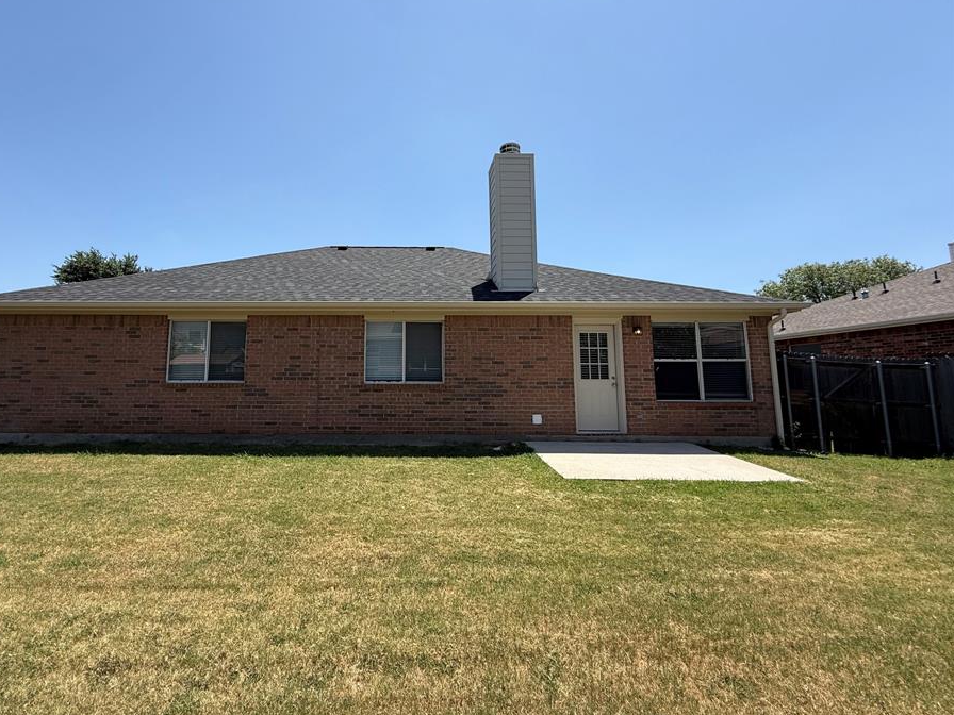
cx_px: 412
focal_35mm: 16
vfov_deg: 77.9
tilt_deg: +8.2
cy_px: 327
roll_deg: -0.5
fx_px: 441
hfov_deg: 93.9
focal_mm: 2.22
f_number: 2.2
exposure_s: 1/1613
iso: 50
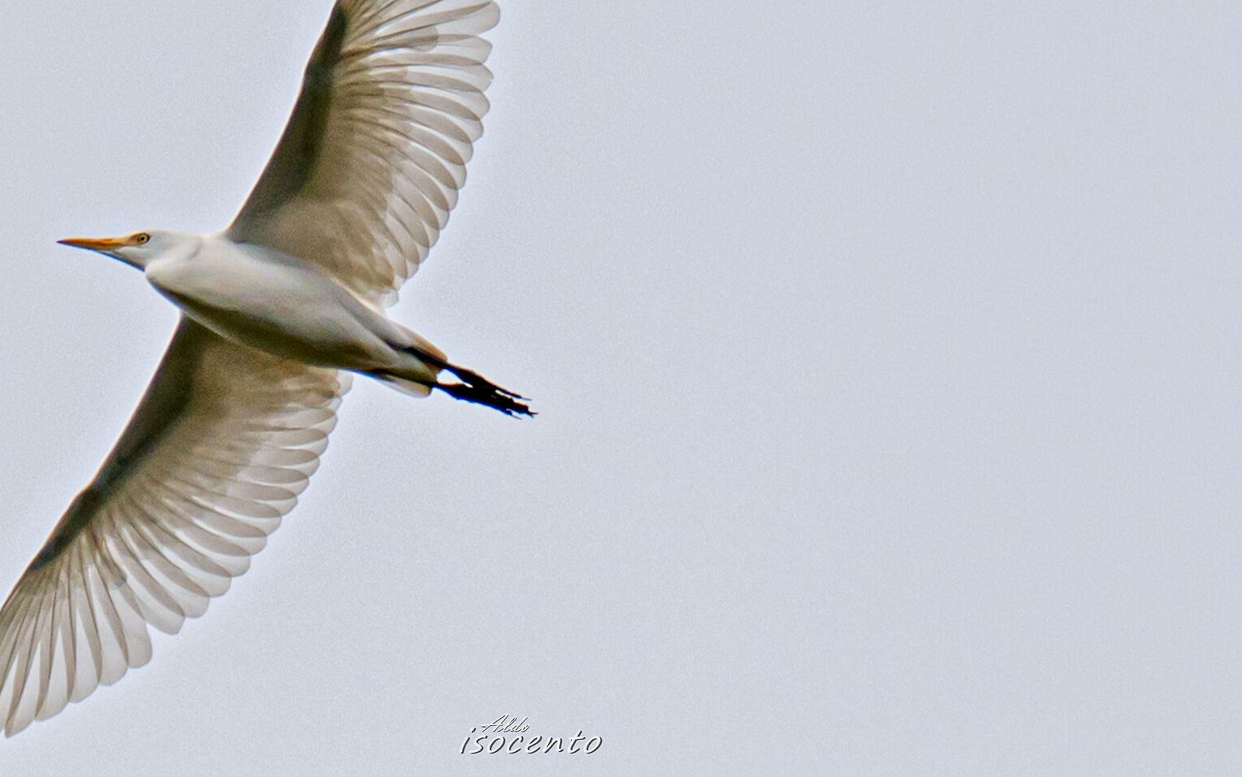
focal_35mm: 636
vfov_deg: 2.1
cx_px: 338
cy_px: 291
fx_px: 21530
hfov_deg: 3.3
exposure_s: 1/5000
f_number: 5.6
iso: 800
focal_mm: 400
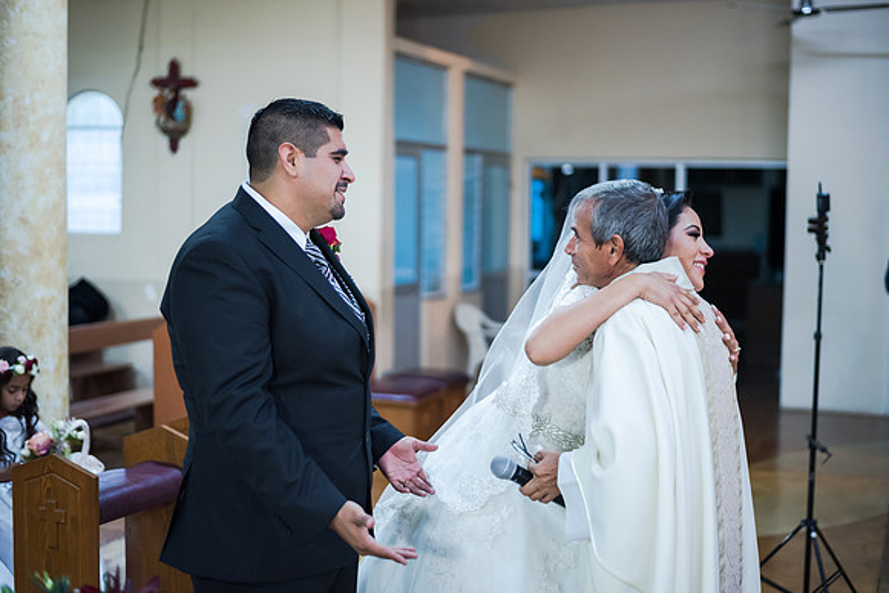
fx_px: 1235
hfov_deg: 39.6
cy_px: 296
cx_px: 444
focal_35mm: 50
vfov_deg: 27.0
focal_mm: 50
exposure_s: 1/160
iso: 1600
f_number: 1.8
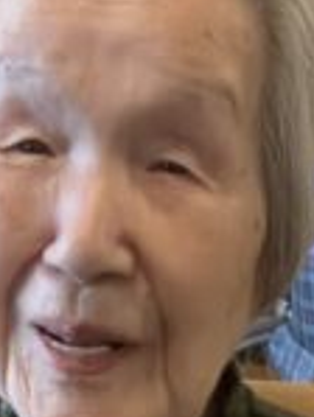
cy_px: 761
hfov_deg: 11.4
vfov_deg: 13.6
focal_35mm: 129
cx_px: 285
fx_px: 1558
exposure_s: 1/60
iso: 160
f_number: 2.2
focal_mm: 2.87
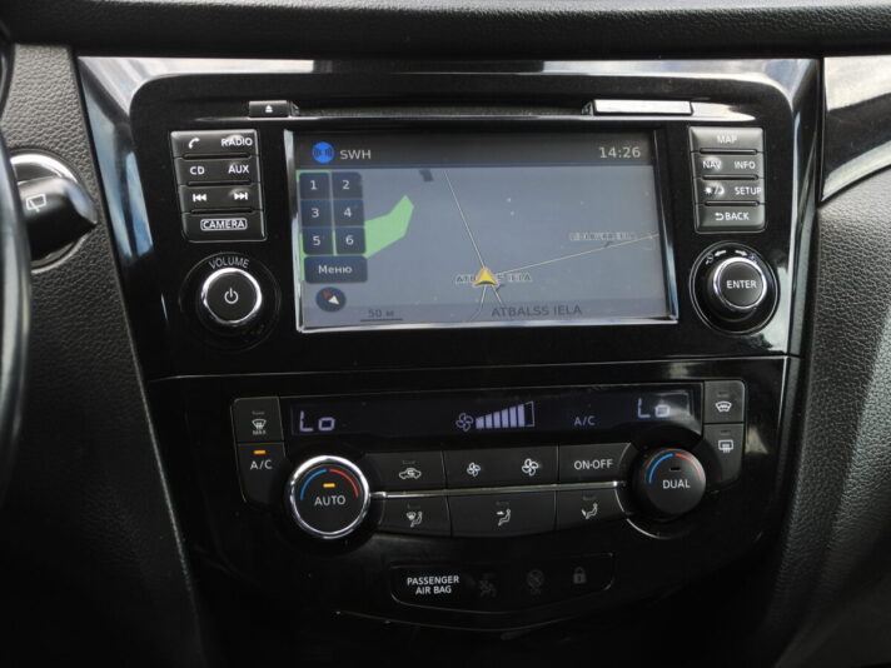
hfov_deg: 27.8
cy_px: 334
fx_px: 1802
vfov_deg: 21.0
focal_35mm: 70
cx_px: 446
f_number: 3.5
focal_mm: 12.6
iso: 100
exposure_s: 1/60
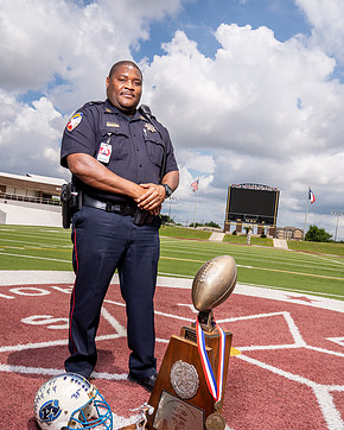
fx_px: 356
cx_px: 167
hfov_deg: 51.6
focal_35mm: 28
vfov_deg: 61.9
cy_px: 245
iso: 125
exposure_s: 1/200
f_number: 11
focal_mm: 24
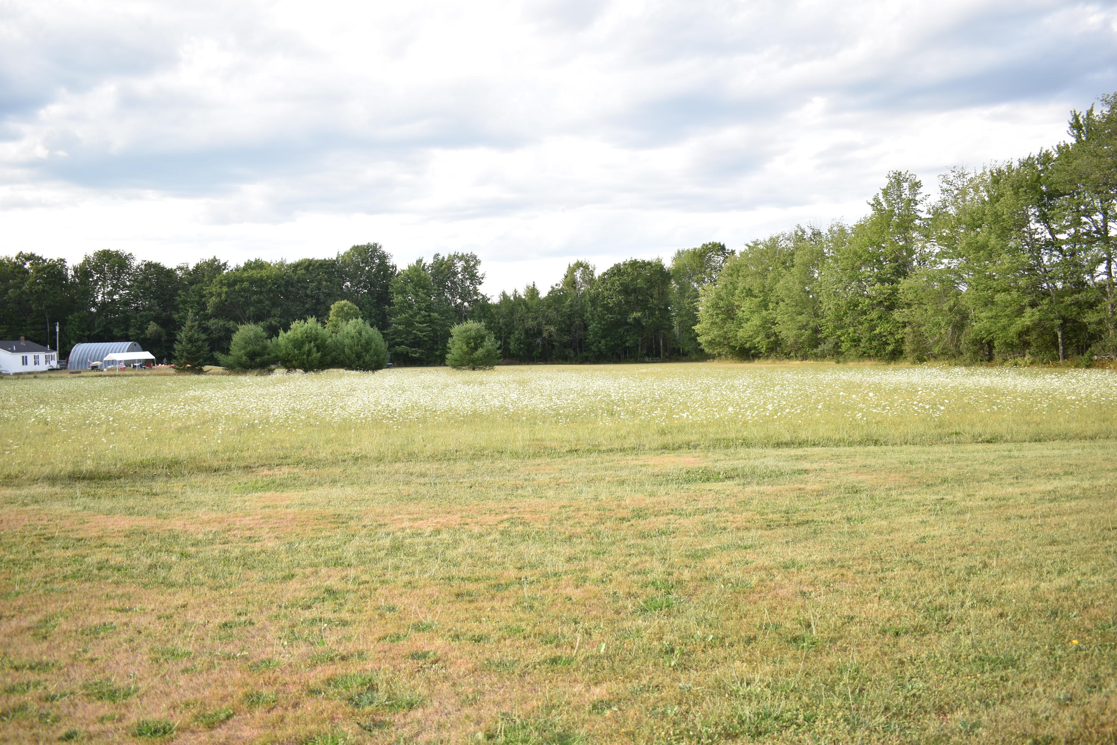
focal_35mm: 30
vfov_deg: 43.6
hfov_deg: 61.9
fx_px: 931
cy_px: 372
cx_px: 558
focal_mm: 20
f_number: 3.5
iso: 100
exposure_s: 1/200
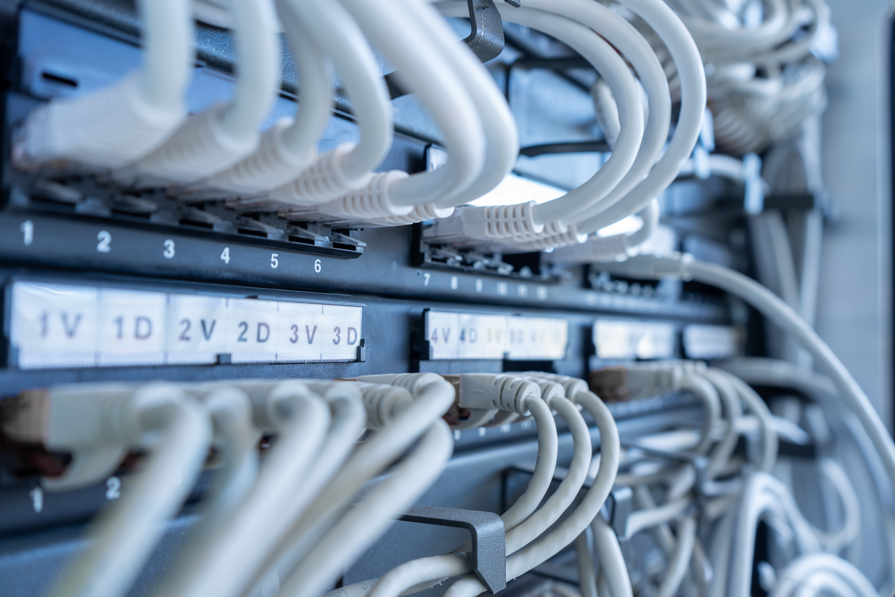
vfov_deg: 42.3
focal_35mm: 31
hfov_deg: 60.3
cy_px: 298
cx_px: 448
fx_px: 771
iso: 100
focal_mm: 31
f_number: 5.6
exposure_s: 1/5
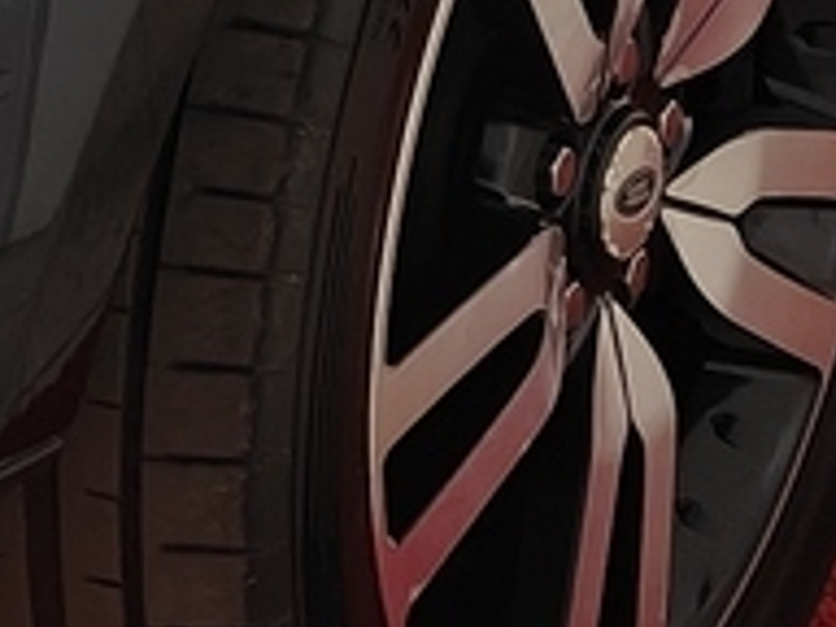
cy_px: -945
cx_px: -231
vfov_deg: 6.5
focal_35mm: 217
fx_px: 5241
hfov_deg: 9.0
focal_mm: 5.59
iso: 80
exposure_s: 1/50
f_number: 1.8
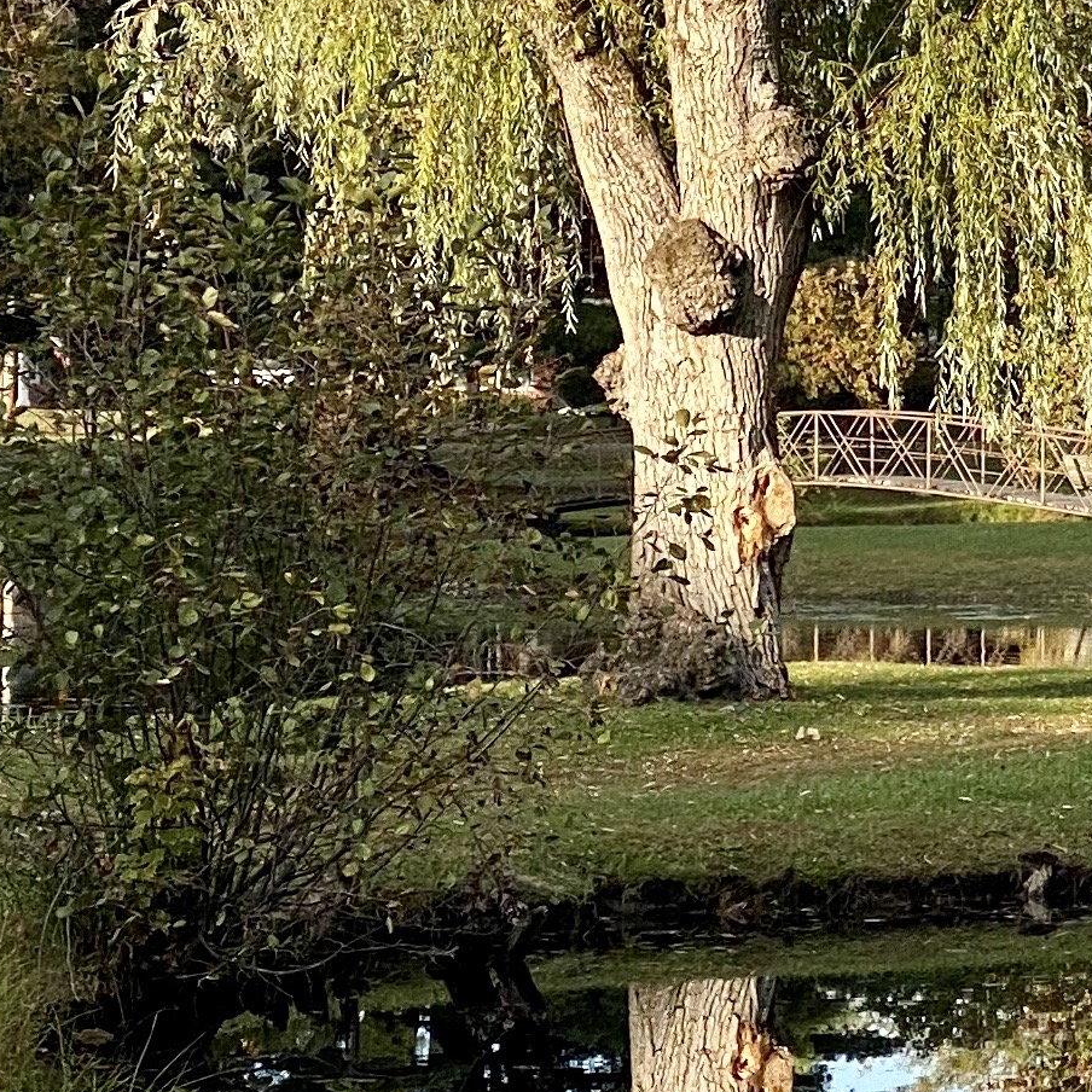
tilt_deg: +2.6
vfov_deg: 8.5
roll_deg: -0.9
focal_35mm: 205
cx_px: 1666
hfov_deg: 8.3
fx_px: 7317
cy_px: 74
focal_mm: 6
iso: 20
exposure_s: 1/675
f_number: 2
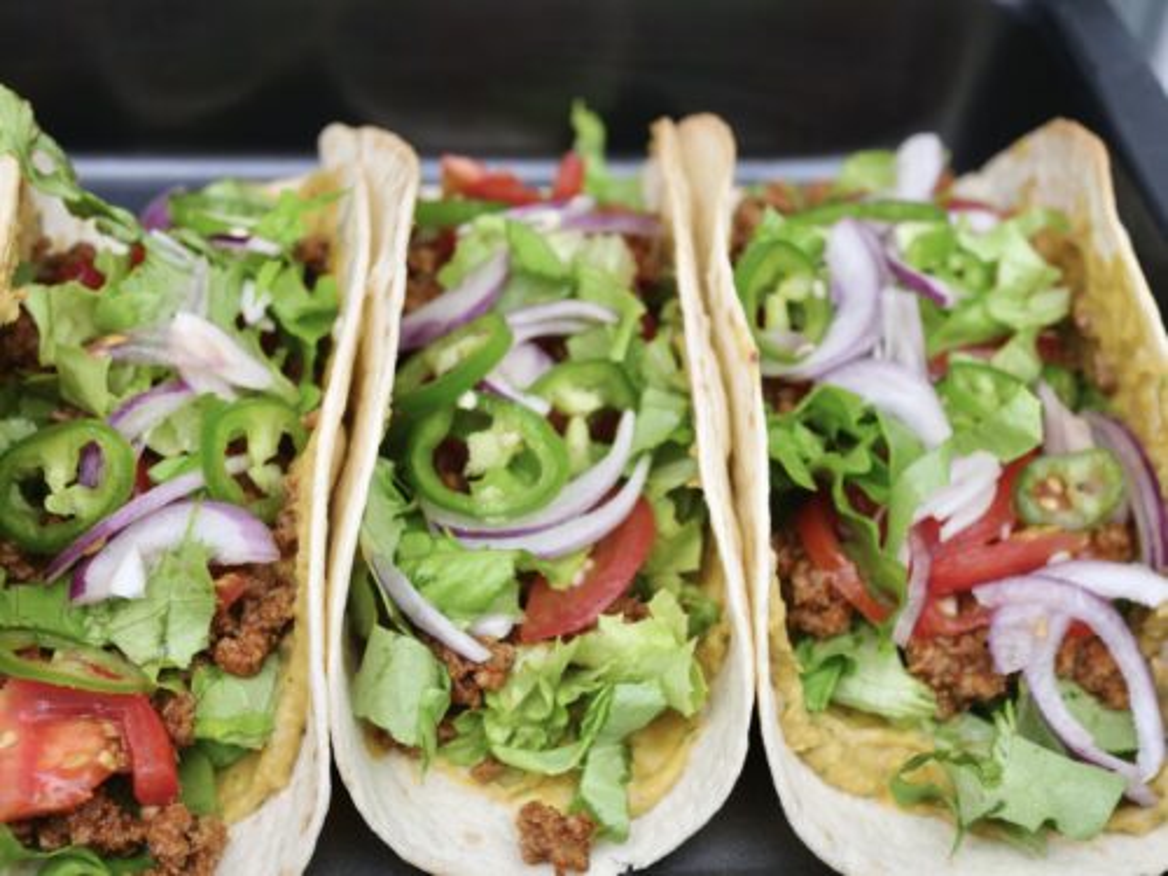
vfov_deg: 29.1
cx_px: 584
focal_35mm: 50
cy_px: 438
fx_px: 1687
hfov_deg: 38.2
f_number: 4
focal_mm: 25
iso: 200
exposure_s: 1/500
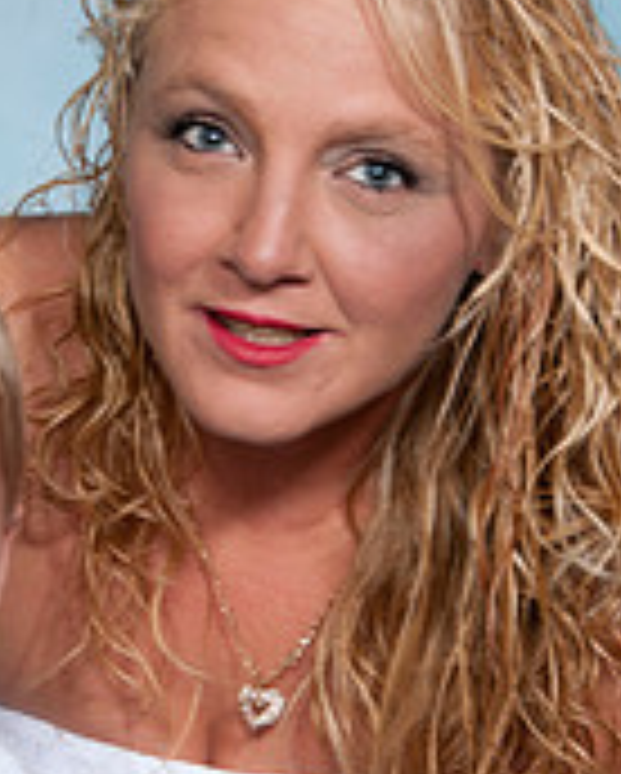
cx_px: 119
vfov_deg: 8.5
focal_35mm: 228
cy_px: 400
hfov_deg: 6.8
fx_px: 5229
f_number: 7.1
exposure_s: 1/60
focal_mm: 62
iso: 100
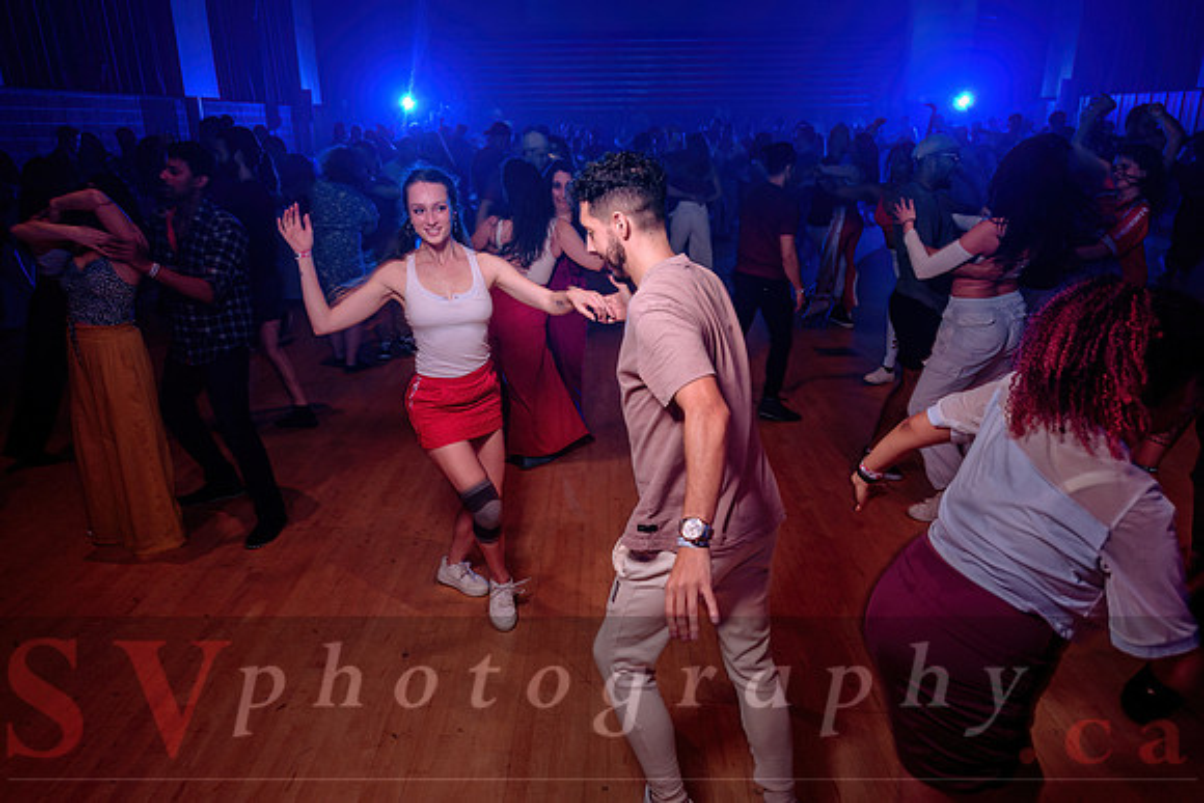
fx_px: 851
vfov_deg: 50.5
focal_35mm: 25
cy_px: 402
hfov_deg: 70.6
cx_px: 602
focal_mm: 24
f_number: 2.8
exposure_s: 1/60
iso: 800
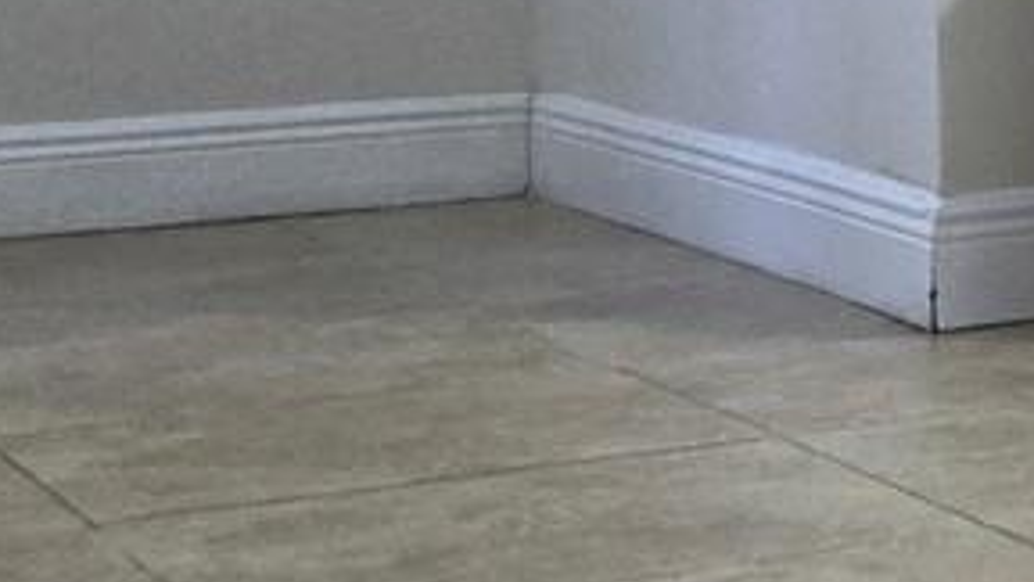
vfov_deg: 8.5
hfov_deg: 11.9
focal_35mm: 139
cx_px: 2621
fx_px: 3811
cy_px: -309
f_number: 1.8
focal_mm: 5.4
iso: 80
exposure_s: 1/120
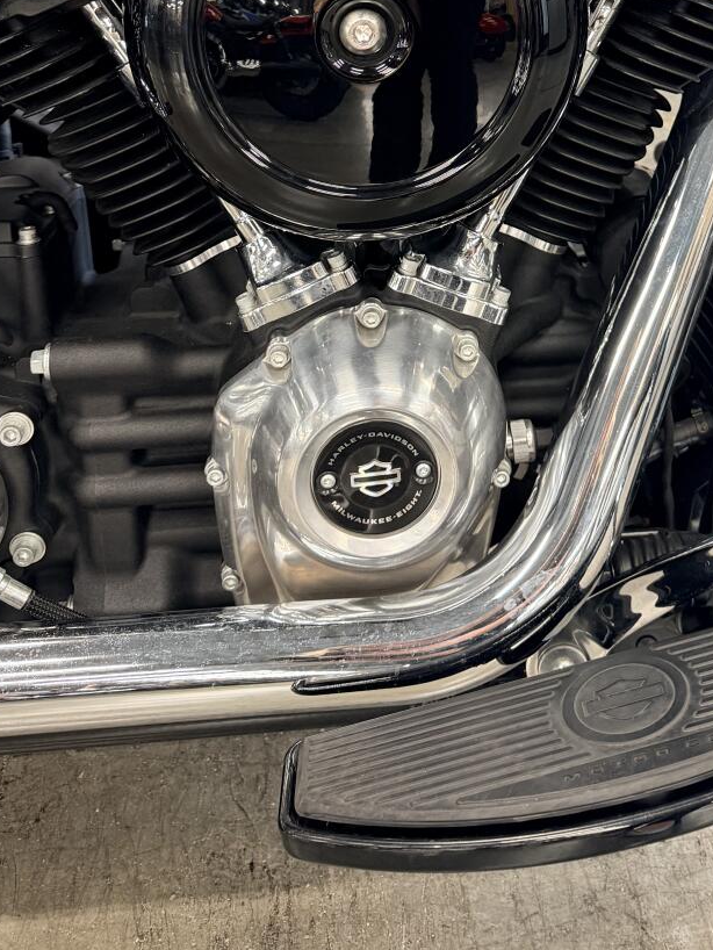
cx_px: 507
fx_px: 1208
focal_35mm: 44
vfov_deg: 39.6
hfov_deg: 32.5
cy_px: 85
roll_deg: -0.4
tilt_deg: -23.1
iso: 320
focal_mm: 6.76
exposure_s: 1/60
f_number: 1.78
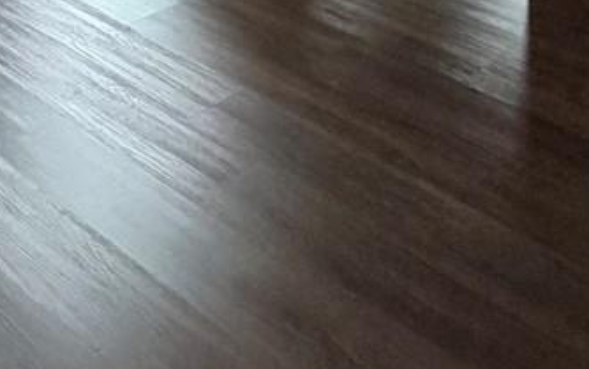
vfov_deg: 13.9
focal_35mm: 71
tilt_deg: -1.4
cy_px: -475
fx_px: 1140
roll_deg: +1.4
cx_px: 441
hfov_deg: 28.5
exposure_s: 1/60
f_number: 2.2
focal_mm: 2.22
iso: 500
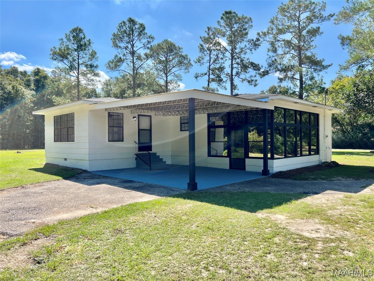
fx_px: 281
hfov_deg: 67.3
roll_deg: +0.1
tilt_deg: +1.0
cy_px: 140
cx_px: 187
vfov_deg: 53.1
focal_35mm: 26
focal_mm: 5.7
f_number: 1.5
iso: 50
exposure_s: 1/2915
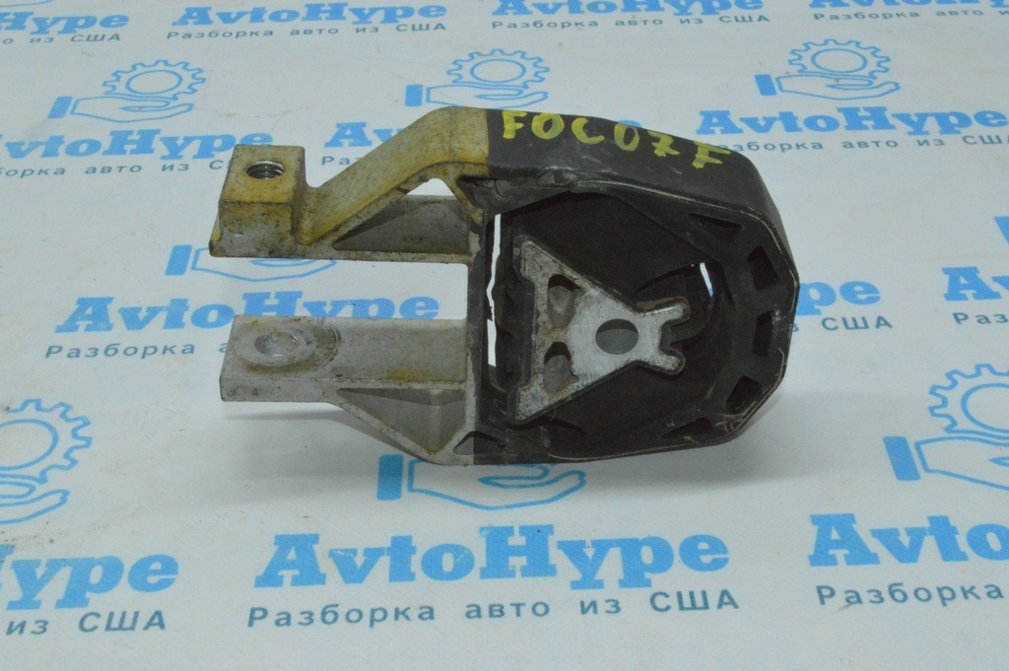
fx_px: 1512
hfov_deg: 36.9
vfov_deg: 25.0
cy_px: 336
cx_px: 504
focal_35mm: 54
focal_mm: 36
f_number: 32
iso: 5600
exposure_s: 1/30
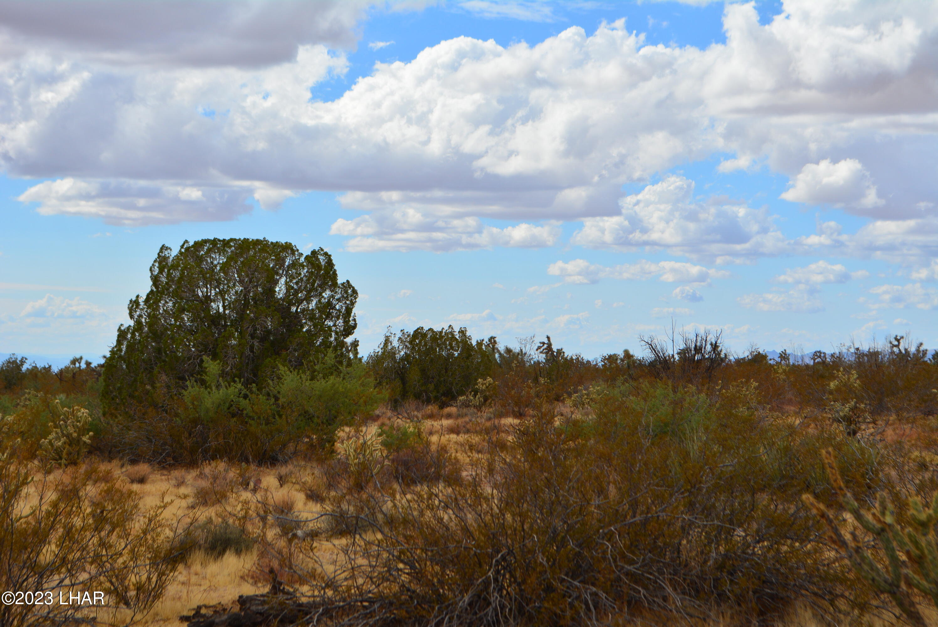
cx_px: 469
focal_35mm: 82
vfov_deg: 16.6
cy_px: 314
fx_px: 2151
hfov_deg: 24.6
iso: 200
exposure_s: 1/500
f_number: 11
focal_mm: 55
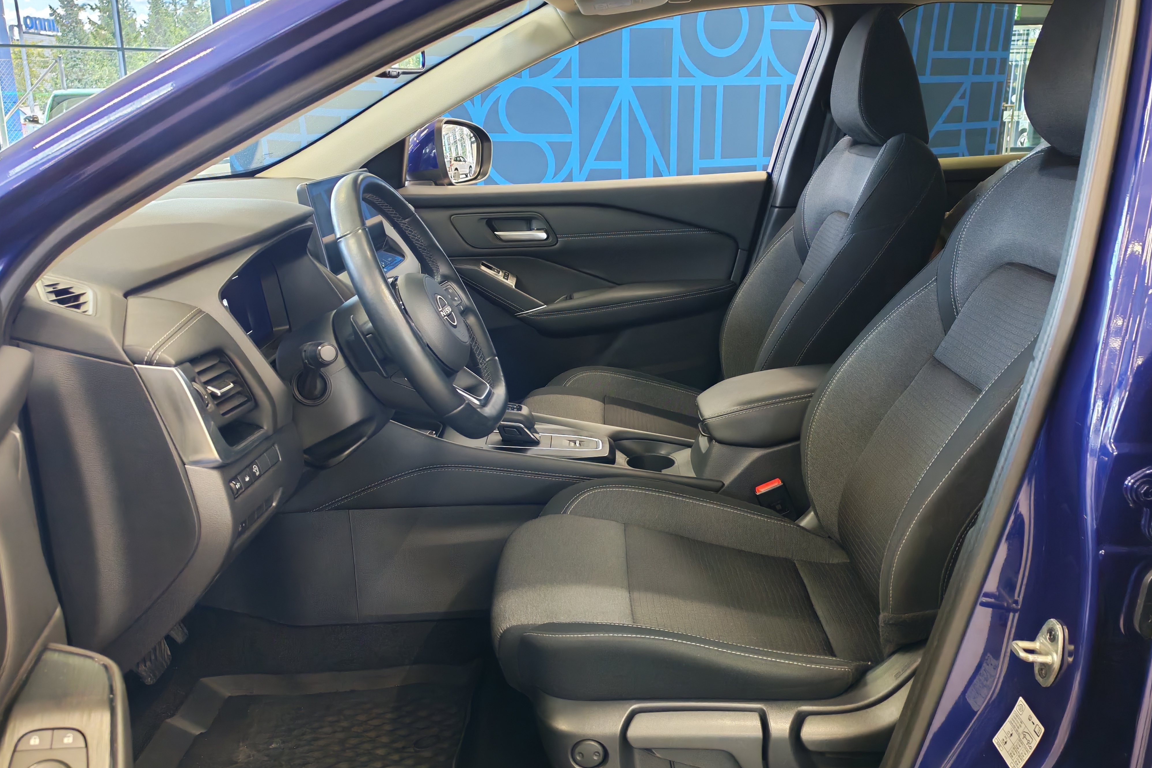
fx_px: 1056
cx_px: 581
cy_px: 389
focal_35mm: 33
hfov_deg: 57.2
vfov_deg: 40.0
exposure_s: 1/100
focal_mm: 6.12
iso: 800
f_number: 1.9
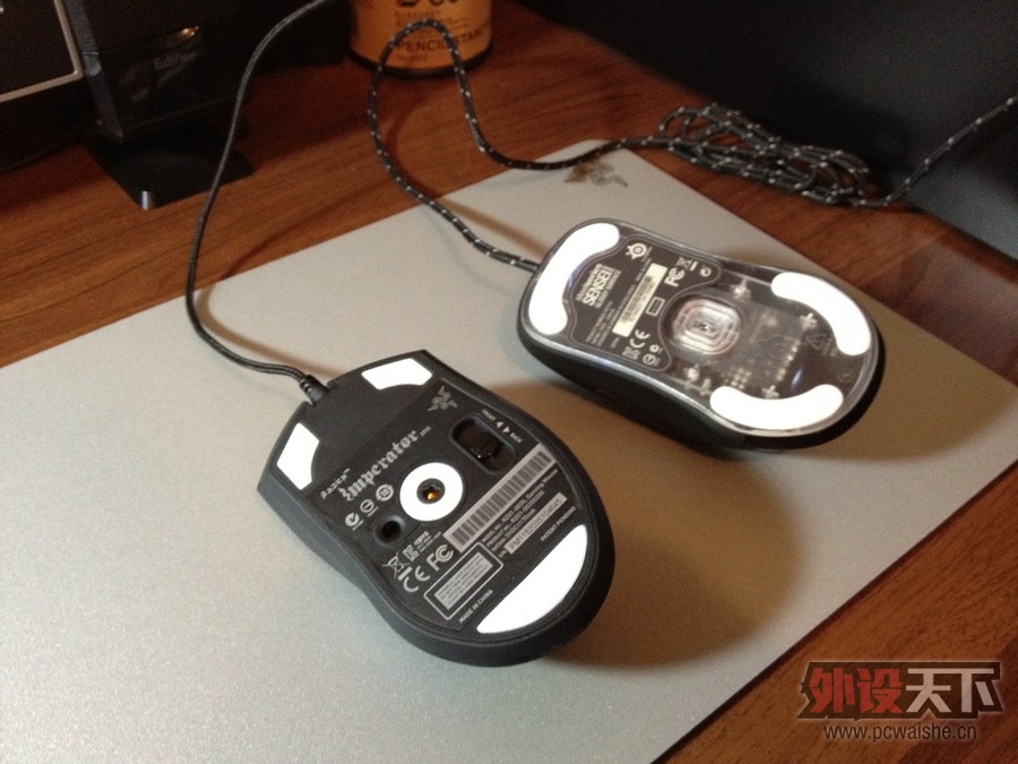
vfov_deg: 40.7
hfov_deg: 52.6
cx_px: 509
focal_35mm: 35
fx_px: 1029
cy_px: 382
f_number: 2.4
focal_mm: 4.28
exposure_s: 1/17
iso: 400
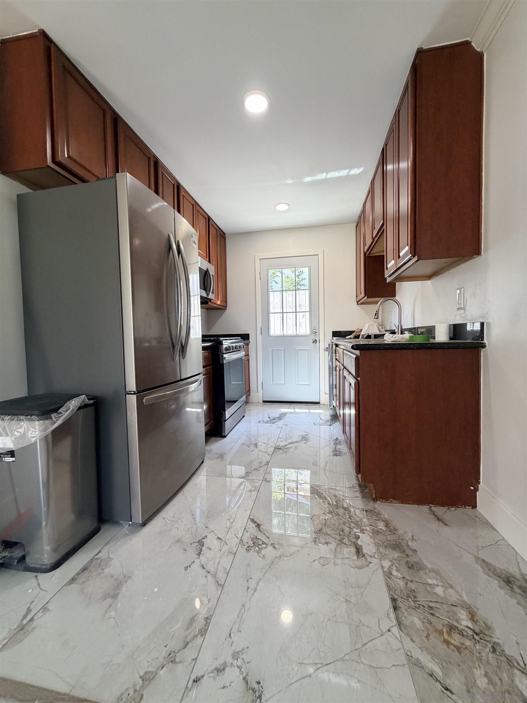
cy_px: 352
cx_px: 264
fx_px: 284
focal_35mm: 14
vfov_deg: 102.1
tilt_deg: -2.7
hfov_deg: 85.7
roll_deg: +0.4
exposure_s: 1/120
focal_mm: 2.22
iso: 200
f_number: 2.2
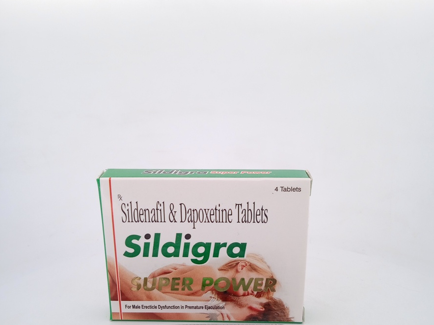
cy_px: 211
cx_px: 219
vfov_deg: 37.4
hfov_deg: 49.0
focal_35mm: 38
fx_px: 476
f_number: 2.2
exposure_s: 1/112
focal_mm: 3.43
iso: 114
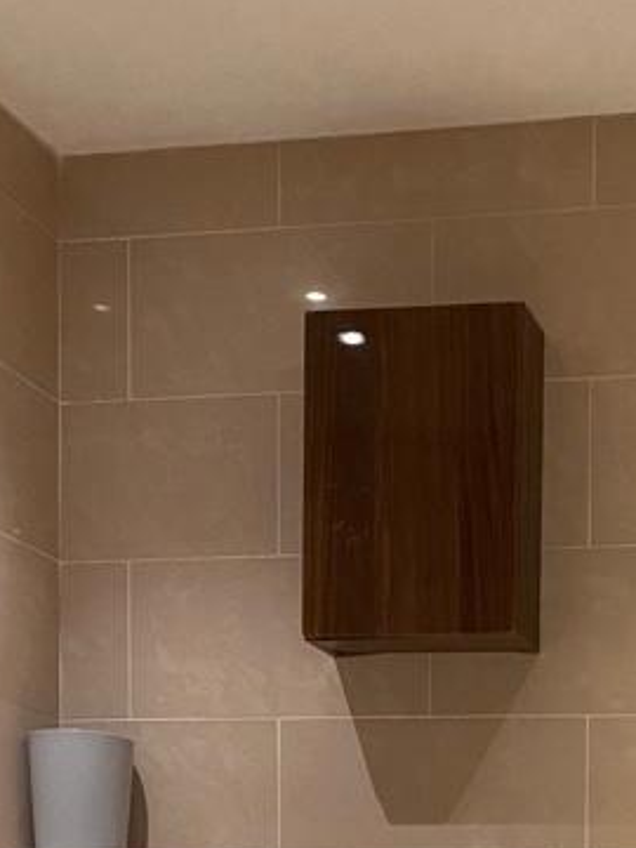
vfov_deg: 23.0
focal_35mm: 74
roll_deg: -0.9
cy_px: 1142
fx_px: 1813
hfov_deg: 19.3
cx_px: 657
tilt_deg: -2.8
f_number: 1.8
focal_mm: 4.25
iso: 500
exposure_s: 1/60
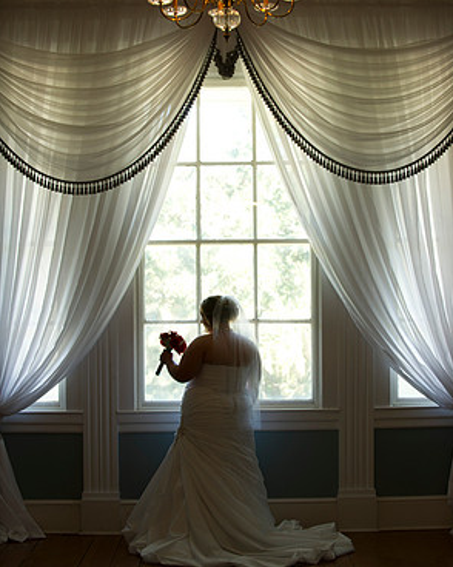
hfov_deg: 17.8
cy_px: 285
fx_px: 1442
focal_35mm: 86
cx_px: 229
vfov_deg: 22.2
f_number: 3.2
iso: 400
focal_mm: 75
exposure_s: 1/80
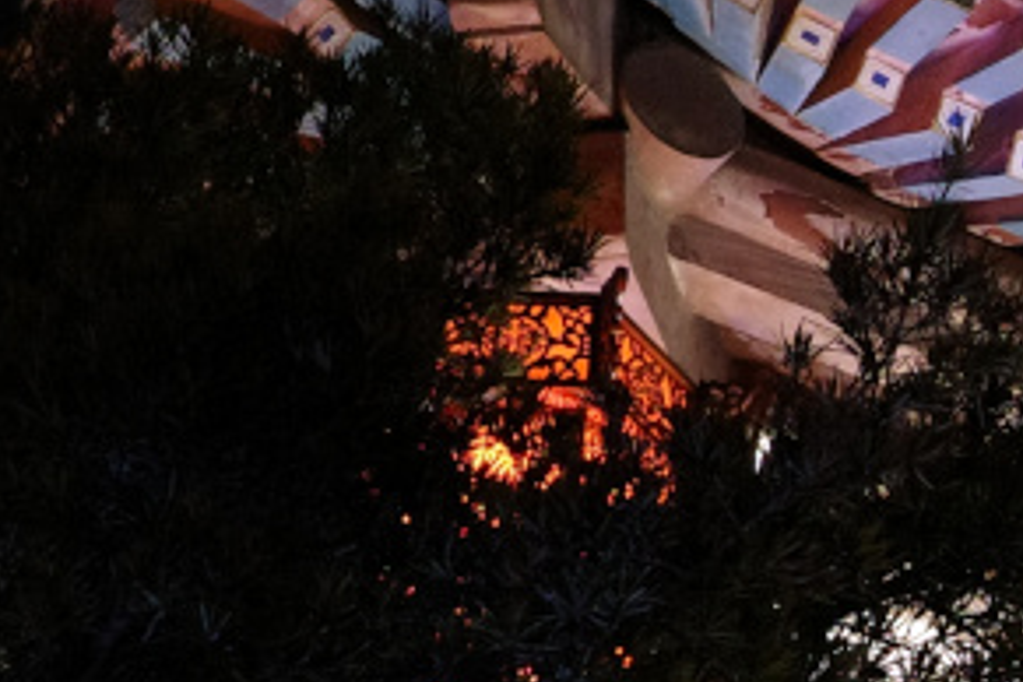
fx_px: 7501
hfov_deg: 7.4
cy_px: 1027
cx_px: 2155
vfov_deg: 5.2
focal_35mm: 264
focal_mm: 26
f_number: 2.8
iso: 1250
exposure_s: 1/40
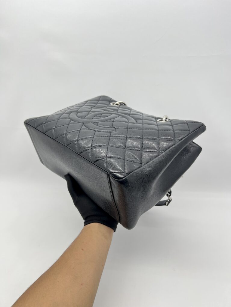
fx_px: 231
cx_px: 116
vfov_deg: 67.3
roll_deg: +0.7
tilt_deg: -23.8
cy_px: 154
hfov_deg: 53.1
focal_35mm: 26
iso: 40
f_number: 1.5
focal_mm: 5.7
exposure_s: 1/100
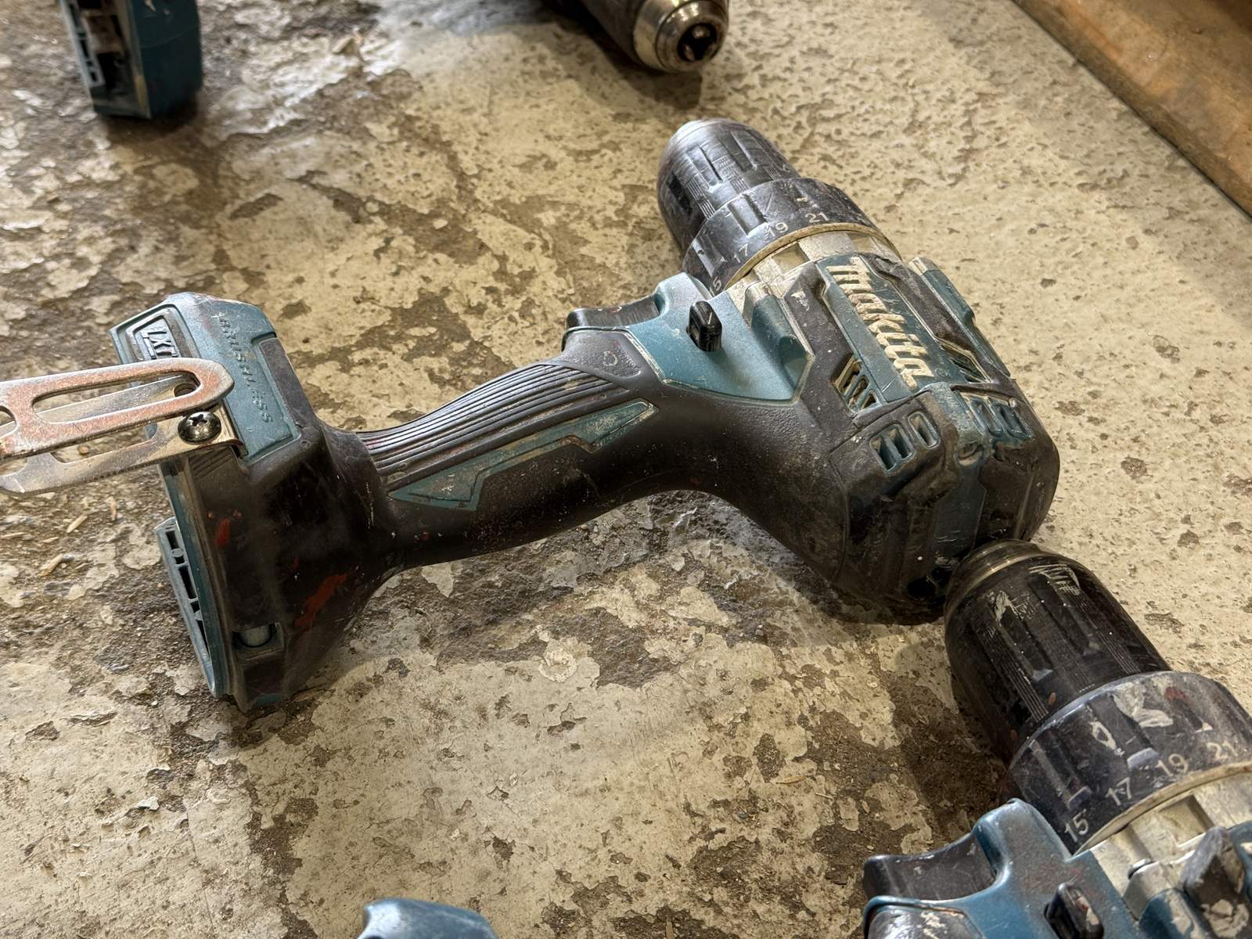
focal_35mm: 48
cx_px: 626
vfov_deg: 30.3
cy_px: 470
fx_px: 1736
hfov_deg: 39.7
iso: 100
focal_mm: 6.76
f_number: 1.78
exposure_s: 1/92
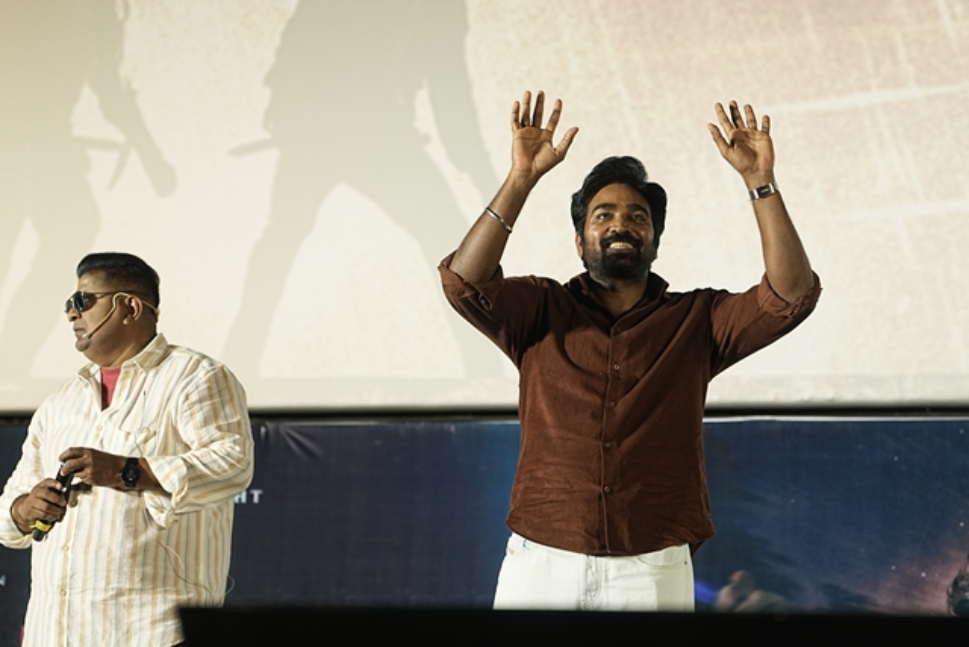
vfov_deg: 13.0
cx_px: 484
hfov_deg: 19.5
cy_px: 324
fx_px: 2827
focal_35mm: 105
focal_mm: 70
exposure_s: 1/200
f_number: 2
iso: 500
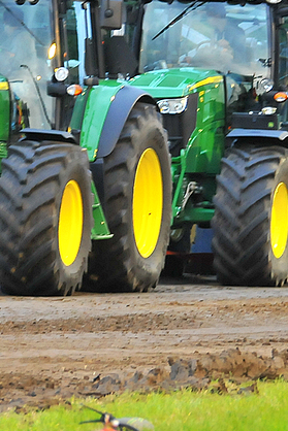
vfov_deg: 3.6
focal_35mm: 568
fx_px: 6812
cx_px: 150
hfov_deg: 2.4
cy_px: 97
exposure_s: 1/80
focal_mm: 155
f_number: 5.6
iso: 1000
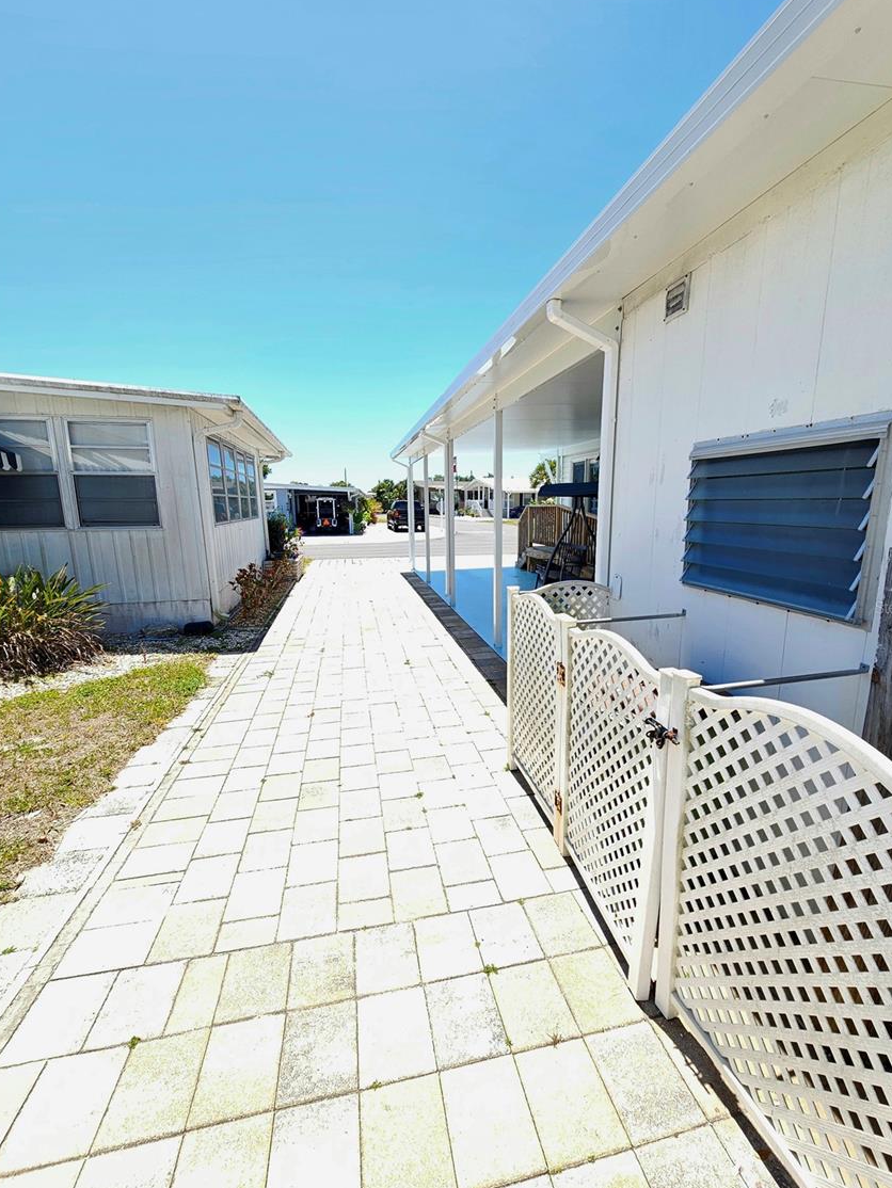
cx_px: 471
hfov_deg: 85.6
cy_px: 607
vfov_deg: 102.0
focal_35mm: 14
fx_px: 481
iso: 50
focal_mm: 2.2
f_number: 2.2
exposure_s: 1/714
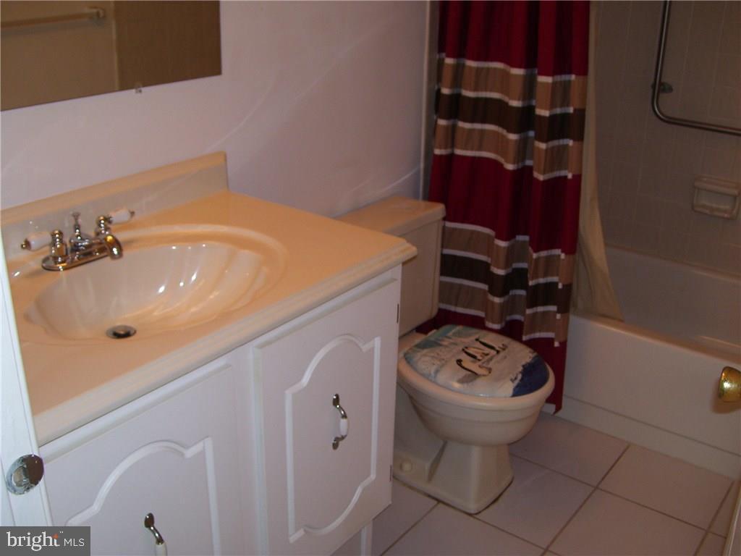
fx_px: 792
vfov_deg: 38.7
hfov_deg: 50.1
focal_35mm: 37
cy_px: 278
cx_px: 370
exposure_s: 1/45
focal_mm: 6
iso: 80
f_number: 2.7
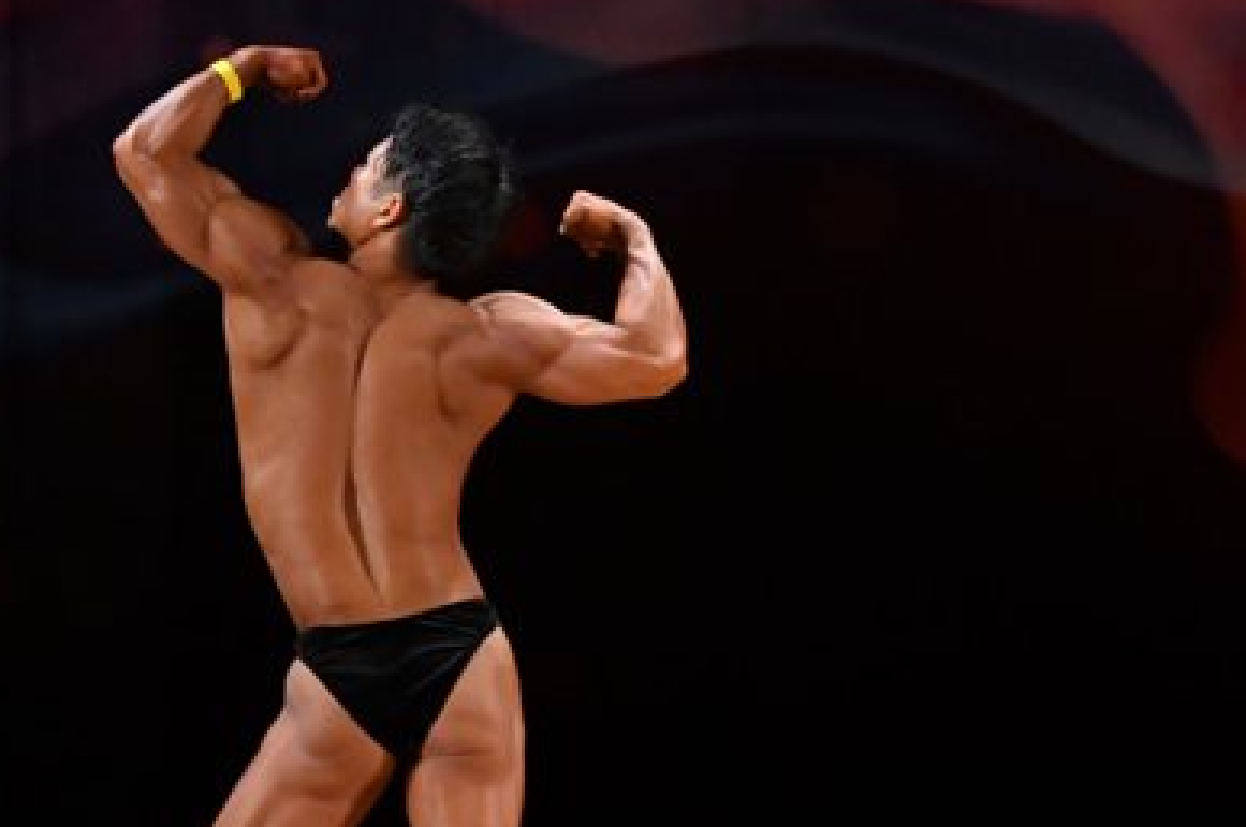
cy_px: 454
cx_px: 330
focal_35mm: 405
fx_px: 14000
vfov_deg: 3.4
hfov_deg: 5.1
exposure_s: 1/400
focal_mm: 135
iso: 3200
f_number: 5.6
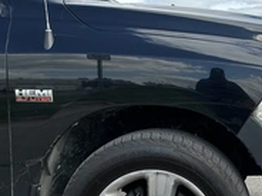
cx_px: 238
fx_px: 462
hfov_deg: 30.3
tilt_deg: -7.7
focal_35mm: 61
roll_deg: +1.5
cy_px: 155
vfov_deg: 23.7
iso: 25
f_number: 1.8
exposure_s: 1/829
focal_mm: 3
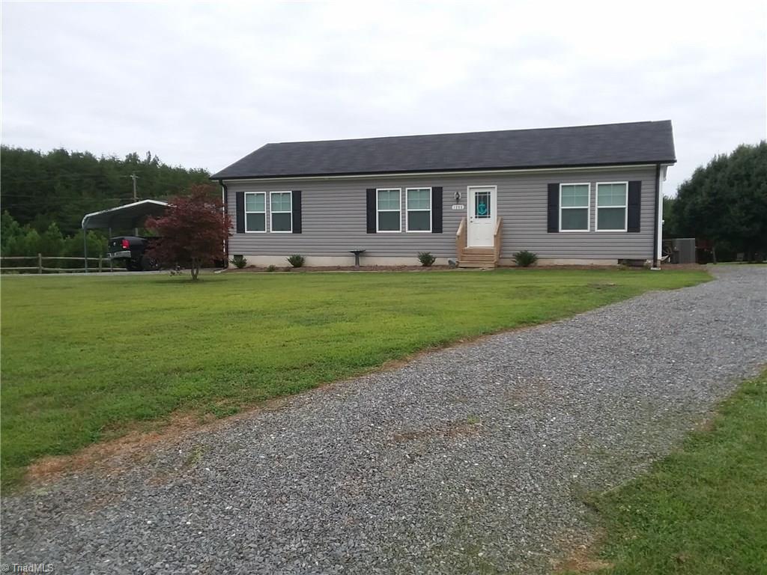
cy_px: 288
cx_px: 384
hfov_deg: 61.7
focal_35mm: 29
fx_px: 643
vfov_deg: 48.2
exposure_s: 1/519
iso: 40
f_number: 1.9
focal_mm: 2.47
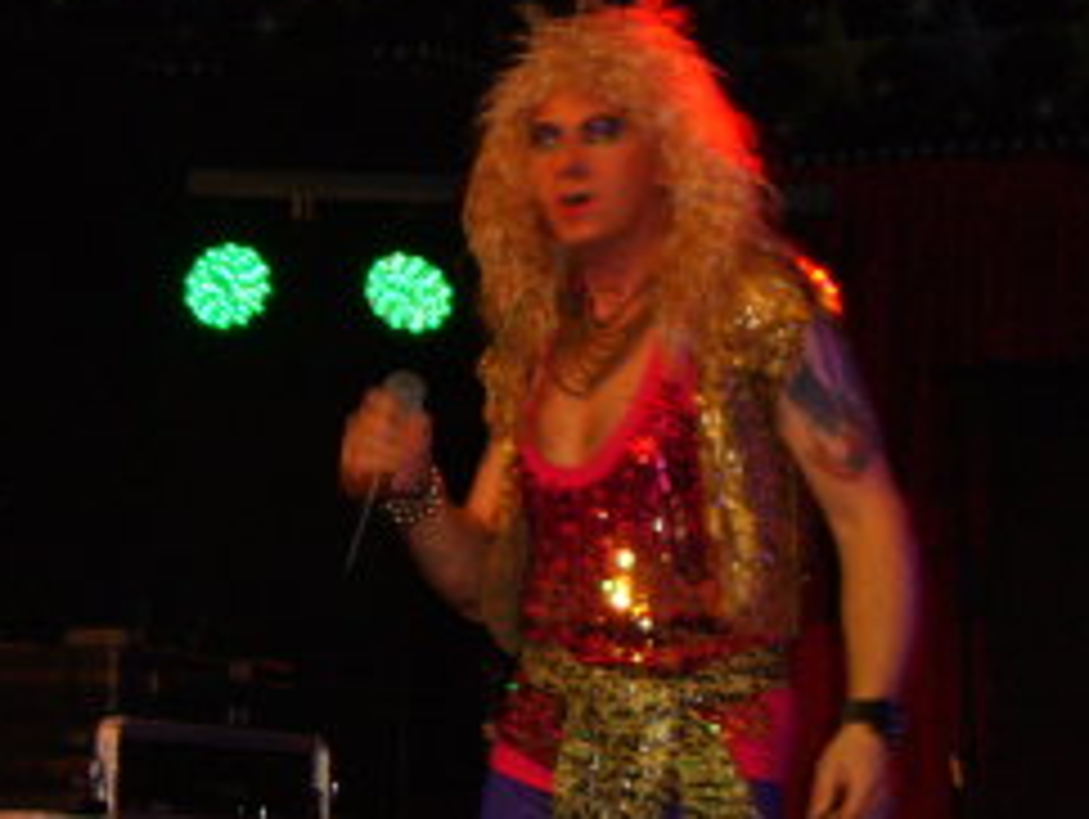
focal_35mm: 169
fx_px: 5322
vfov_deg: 8.8
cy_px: 616
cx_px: 698
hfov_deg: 11.7
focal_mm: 16.7
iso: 200
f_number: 4
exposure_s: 1/50
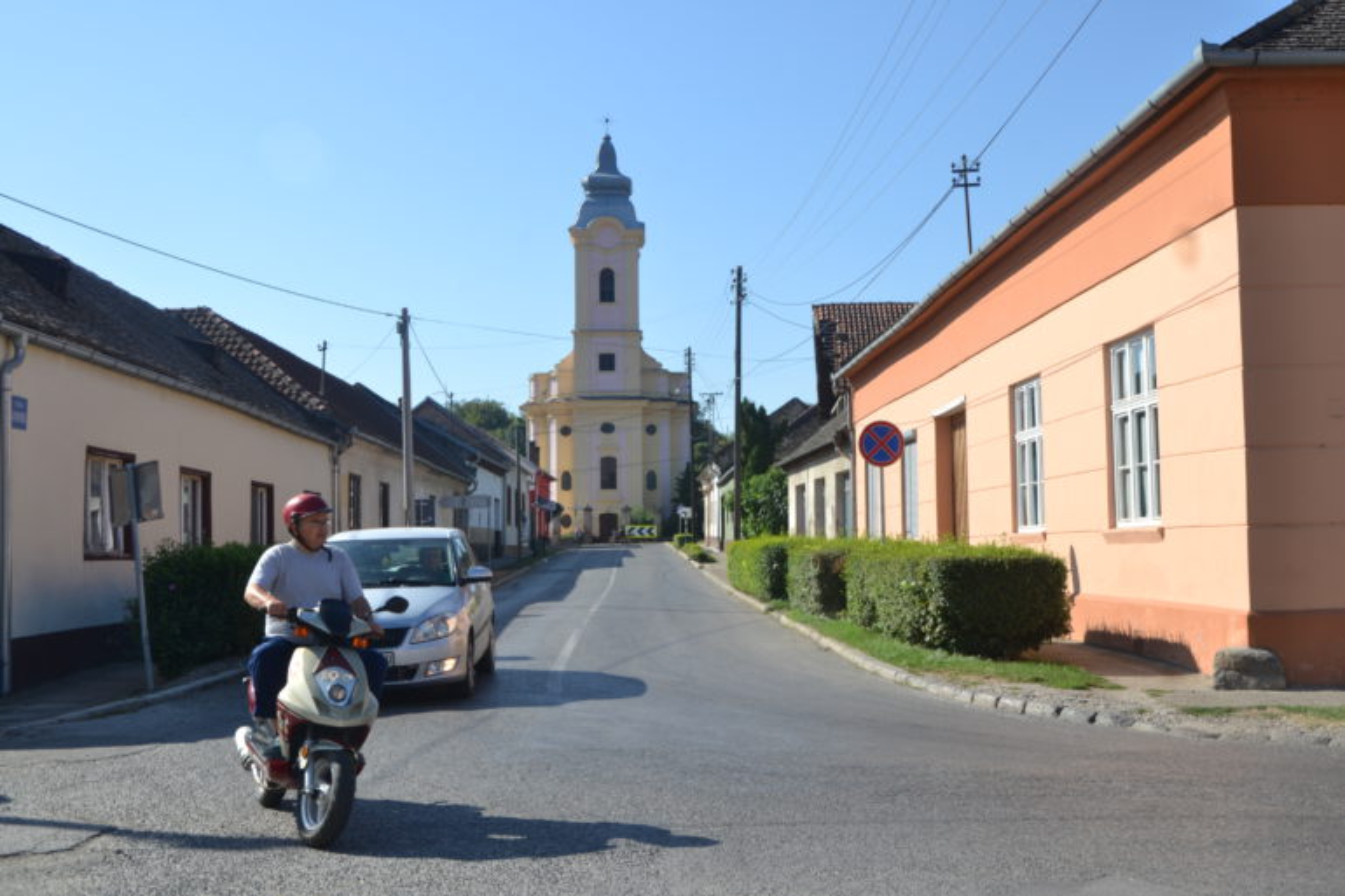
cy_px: 448
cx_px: 672
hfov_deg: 49.6
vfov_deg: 34.2
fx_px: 1457
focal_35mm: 39
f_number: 10
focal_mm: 26
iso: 100
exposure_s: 1/125
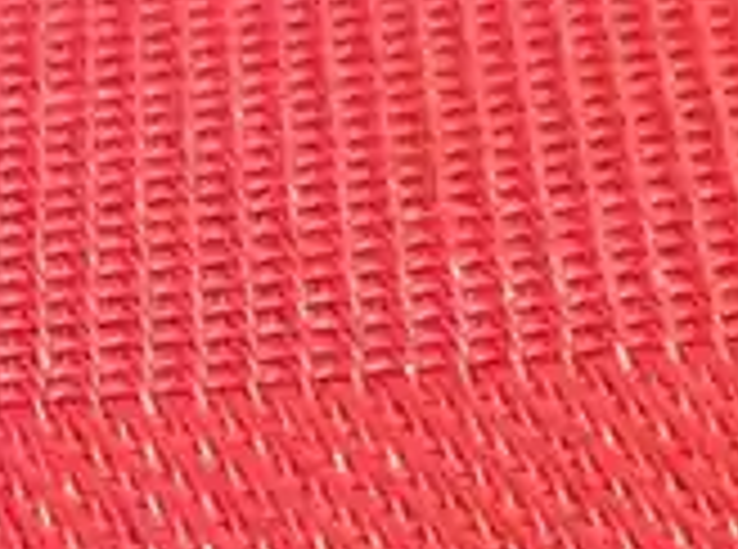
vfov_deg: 6.9
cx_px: -1341
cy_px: 189
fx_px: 4549
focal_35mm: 214
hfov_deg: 8.1
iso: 320
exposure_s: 1/15
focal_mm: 4.28
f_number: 2.4
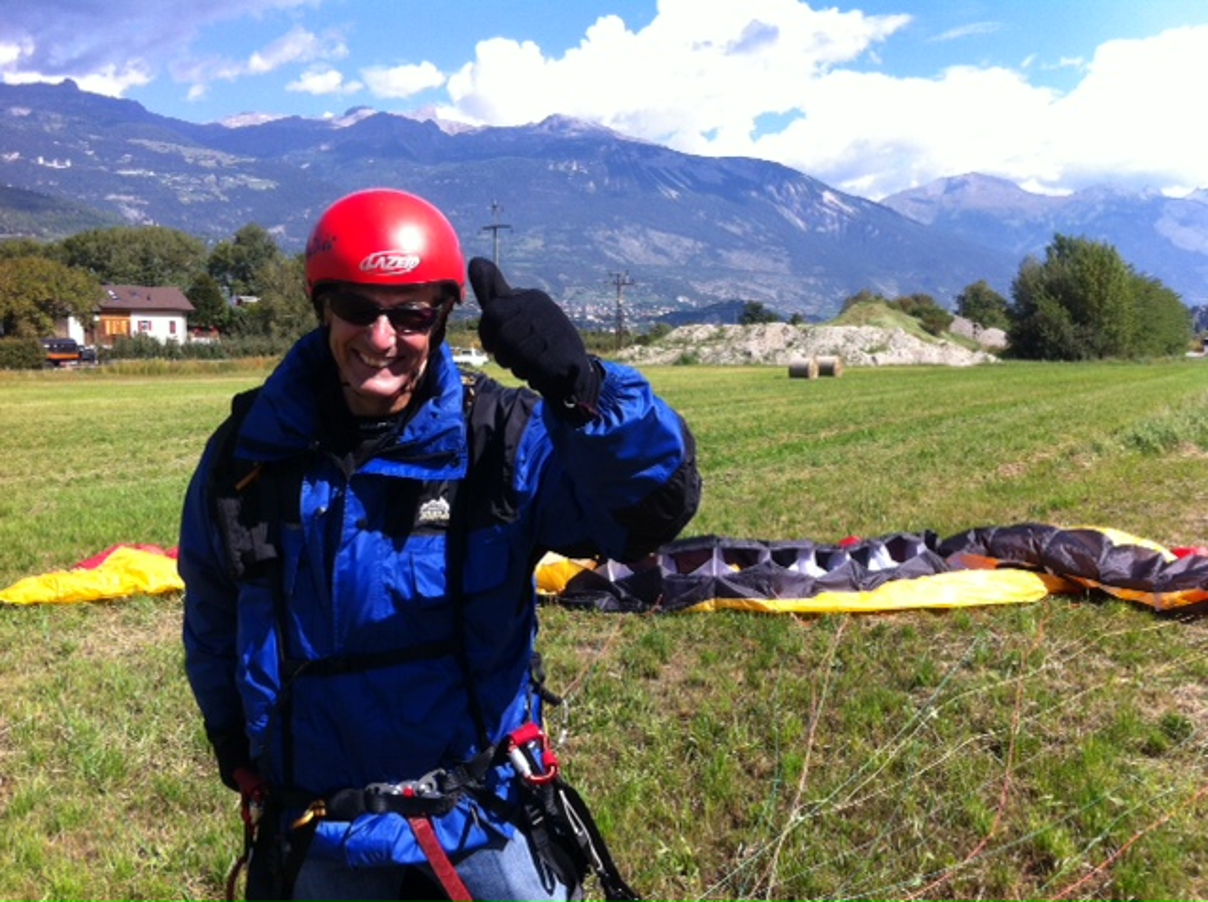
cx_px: 604
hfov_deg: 52.7
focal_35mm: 35
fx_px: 1220
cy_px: 451
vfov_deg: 40.6
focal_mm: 3.85
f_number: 2.8
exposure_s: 1/718
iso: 80
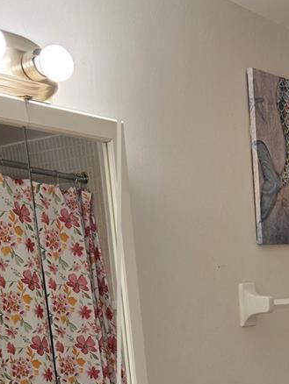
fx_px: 701
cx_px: 300
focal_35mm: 63
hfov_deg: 22.3
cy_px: 467
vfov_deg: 27.0
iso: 64
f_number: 1.7
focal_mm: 6.3
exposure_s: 1/120
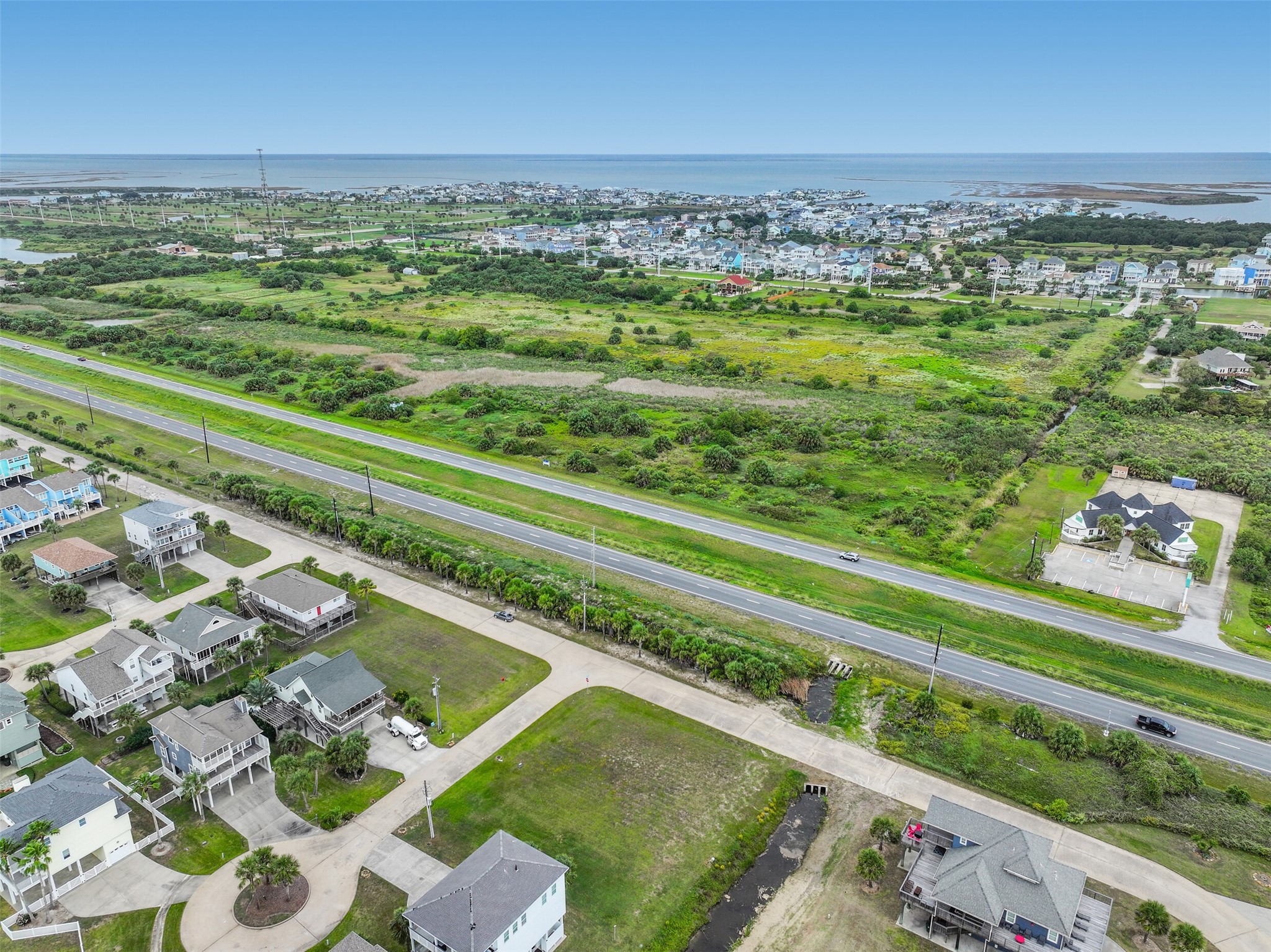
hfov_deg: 71.6
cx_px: 636
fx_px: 881
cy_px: 476
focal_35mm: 24
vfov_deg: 56.8
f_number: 4
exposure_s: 1/320
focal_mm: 12.29
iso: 100
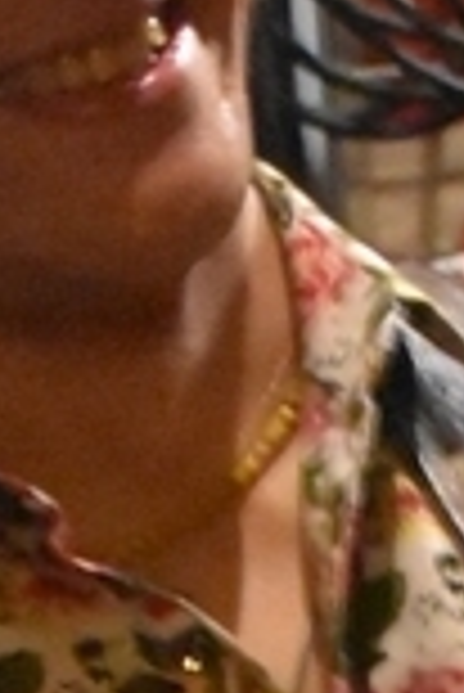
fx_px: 6980
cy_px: 1076
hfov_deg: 3.8
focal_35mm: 362
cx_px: 500
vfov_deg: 5.6
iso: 10000
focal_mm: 31
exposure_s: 1/60
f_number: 4
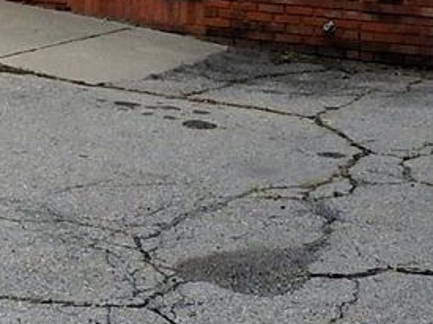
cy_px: -113
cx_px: 123
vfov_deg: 15.1
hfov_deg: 21.0
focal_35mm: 93
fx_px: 1163
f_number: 3
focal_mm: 4.5
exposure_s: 1/640
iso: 125
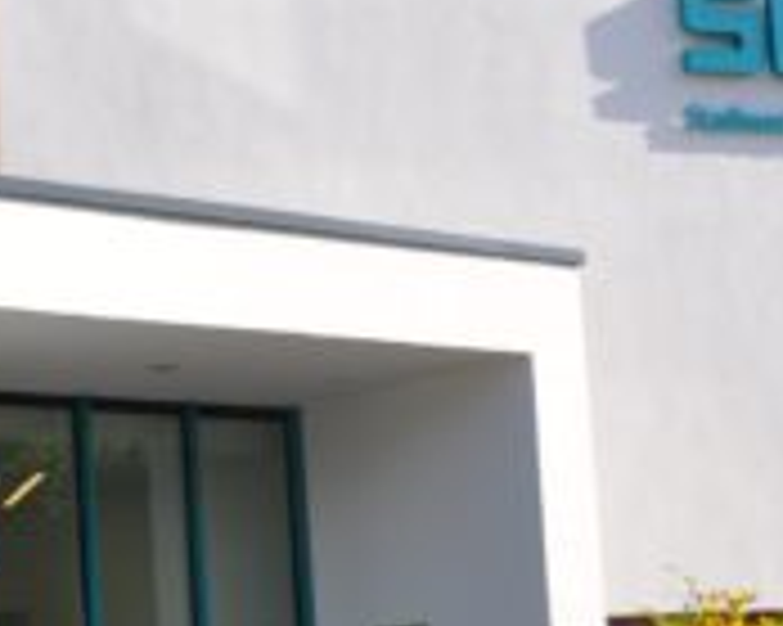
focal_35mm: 97
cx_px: 36
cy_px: 432
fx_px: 2253
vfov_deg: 15.8
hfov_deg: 19.3
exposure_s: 1/160
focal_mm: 25
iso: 200
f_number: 13
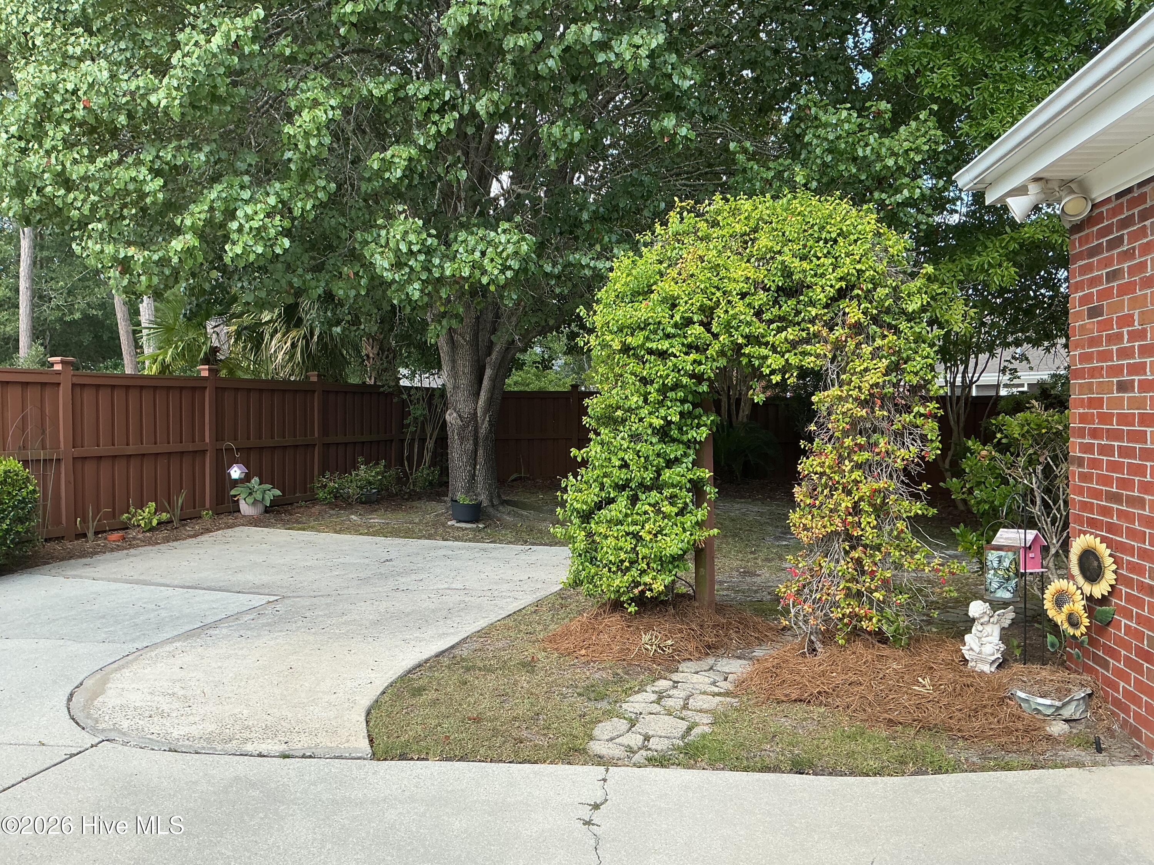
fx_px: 967
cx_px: 577
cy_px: 432
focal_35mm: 29
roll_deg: +1.2
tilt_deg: -3.0
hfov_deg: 61.7
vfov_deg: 48.2
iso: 25
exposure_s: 1/409
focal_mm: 3
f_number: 1.8
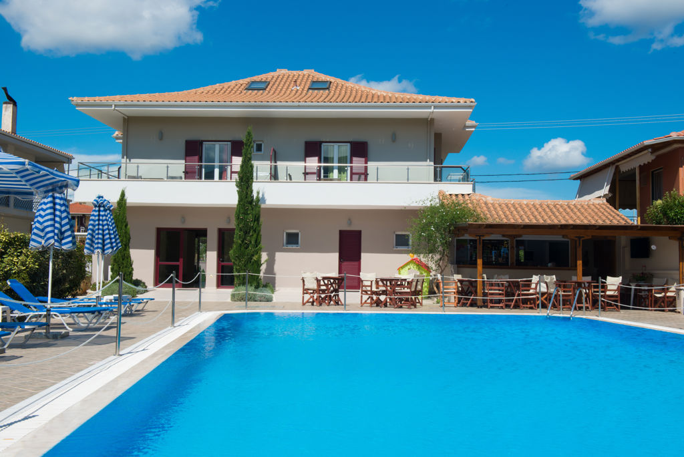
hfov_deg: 50.7
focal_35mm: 38
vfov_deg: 35.1
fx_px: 722
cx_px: 342
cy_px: 228
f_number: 22
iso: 200
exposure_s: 1/125
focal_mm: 38
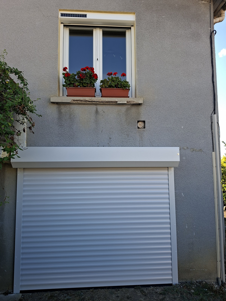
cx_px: 113
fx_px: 200
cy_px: 150
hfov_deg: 58.9
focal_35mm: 23
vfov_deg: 73.9
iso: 50
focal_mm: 5.54
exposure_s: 1/423
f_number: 1.8
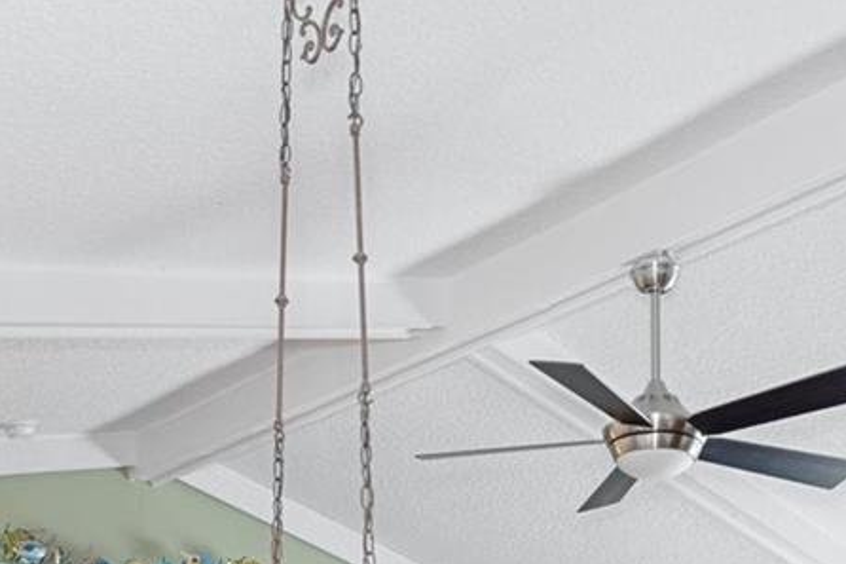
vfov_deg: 18.8
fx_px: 1433
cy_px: 915
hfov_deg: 32.9
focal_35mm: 61
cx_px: 453
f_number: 8
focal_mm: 17
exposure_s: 3.2
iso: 400
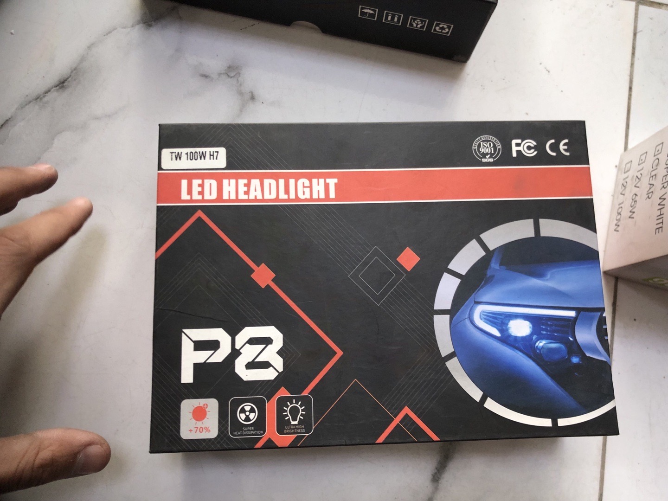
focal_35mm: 28
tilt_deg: -81.1
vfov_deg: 49.7
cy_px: 250
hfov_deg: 63.4
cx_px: 334
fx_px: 540
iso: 25
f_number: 1.8
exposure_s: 1/30
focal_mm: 4
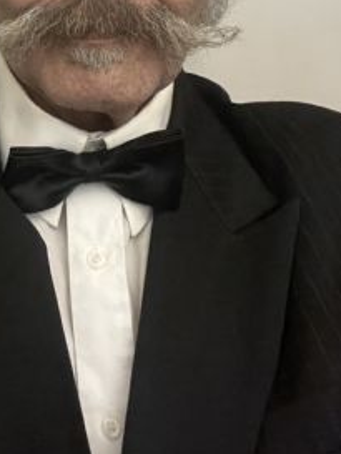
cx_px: -18
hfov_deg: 21.3
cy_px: 15
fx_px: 866
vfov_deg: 27.9
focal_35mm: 66
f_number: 2.2
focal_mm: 2.71
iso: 800
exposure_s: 1/20
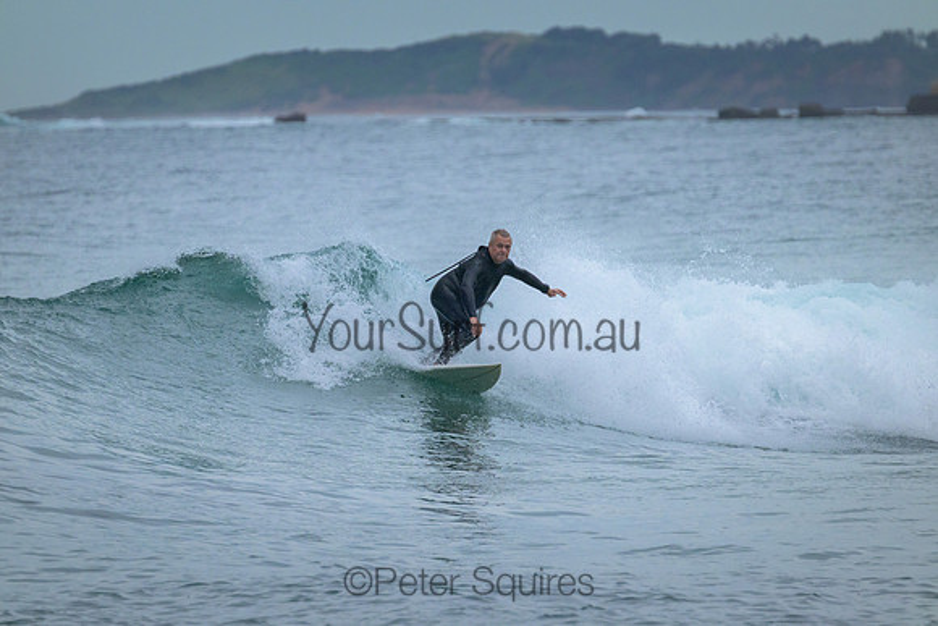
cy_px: 313
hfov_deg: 3.3
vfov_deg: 2.2
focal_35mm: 620
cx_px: 469
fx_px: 16157
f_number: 11
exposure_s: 1/1250
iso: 2500
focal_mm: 620
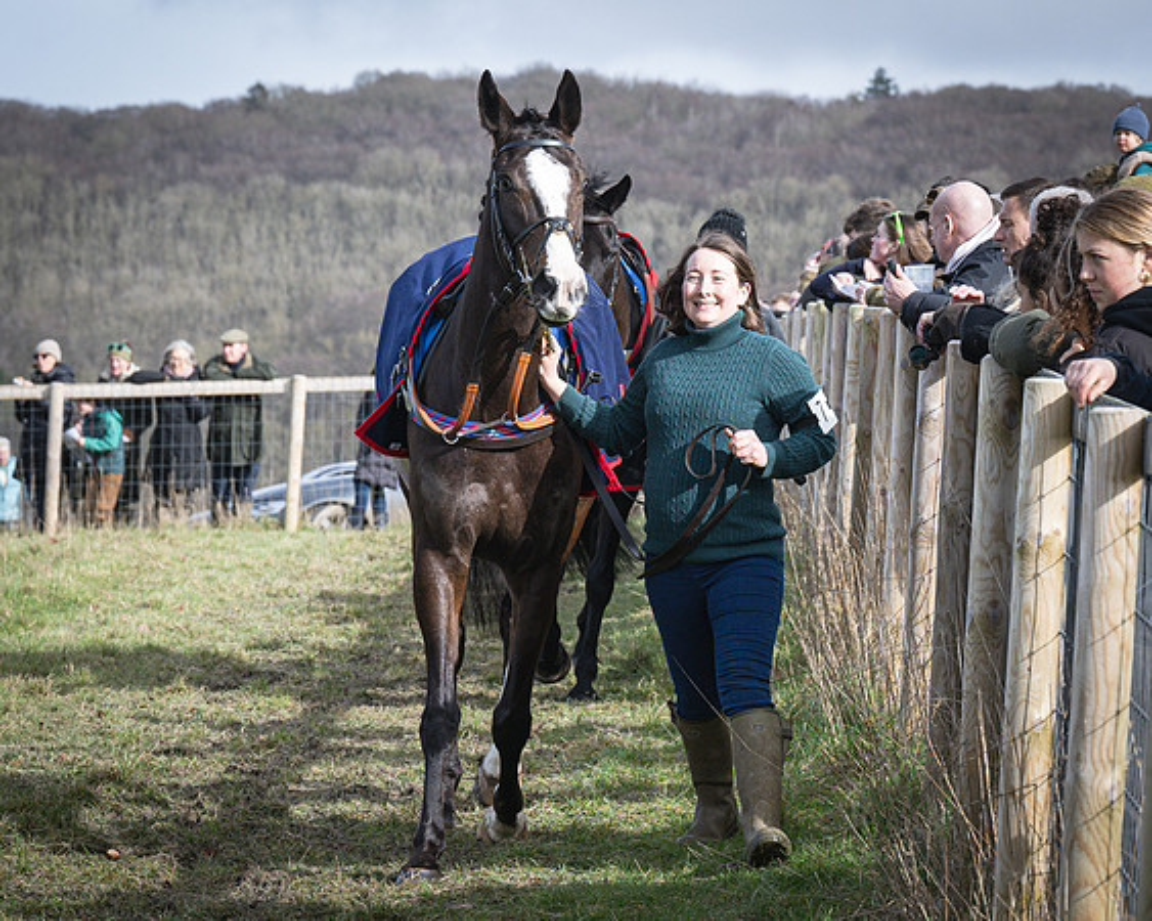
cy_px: 415
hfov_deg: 10.2
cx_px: 716
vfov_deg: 8.2
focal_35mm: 189
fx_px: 6429
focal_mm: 90
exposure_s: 1/1000
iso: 400
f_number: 5.6
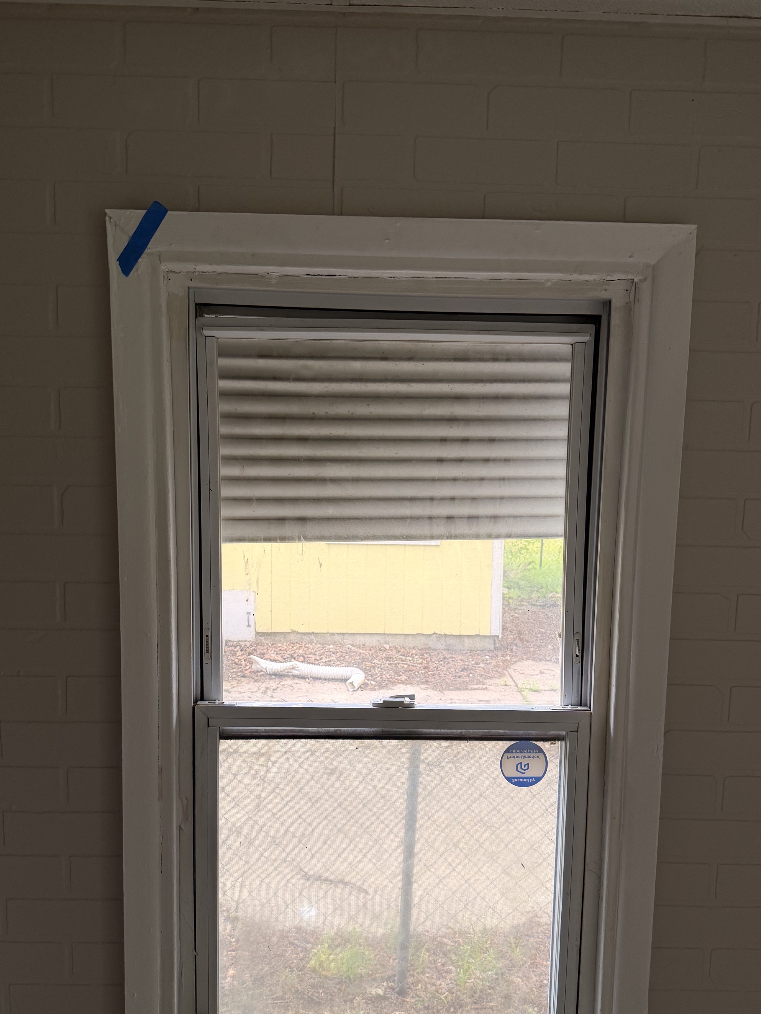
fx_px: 850
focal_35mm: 29
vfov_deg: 61.4
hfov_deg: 48.2
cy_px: 579
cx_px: 366
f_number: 1.78
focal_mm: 6.76
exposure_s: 1/121
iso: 125
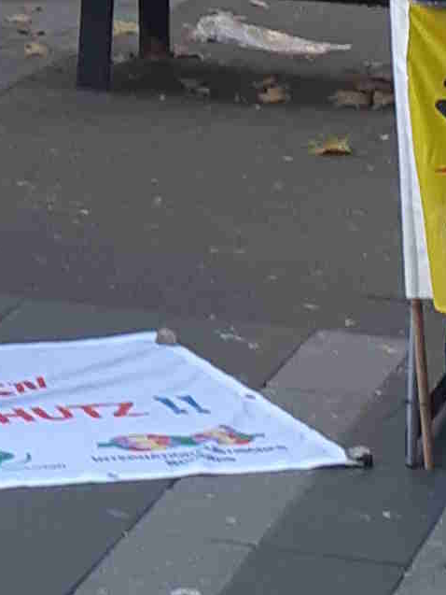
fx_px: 3229
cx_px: -222
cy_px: -300
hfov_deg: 7.8
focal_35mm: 188
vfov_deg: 10.2
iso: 40
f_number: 1.7
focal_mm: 3.93
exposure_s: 1/100
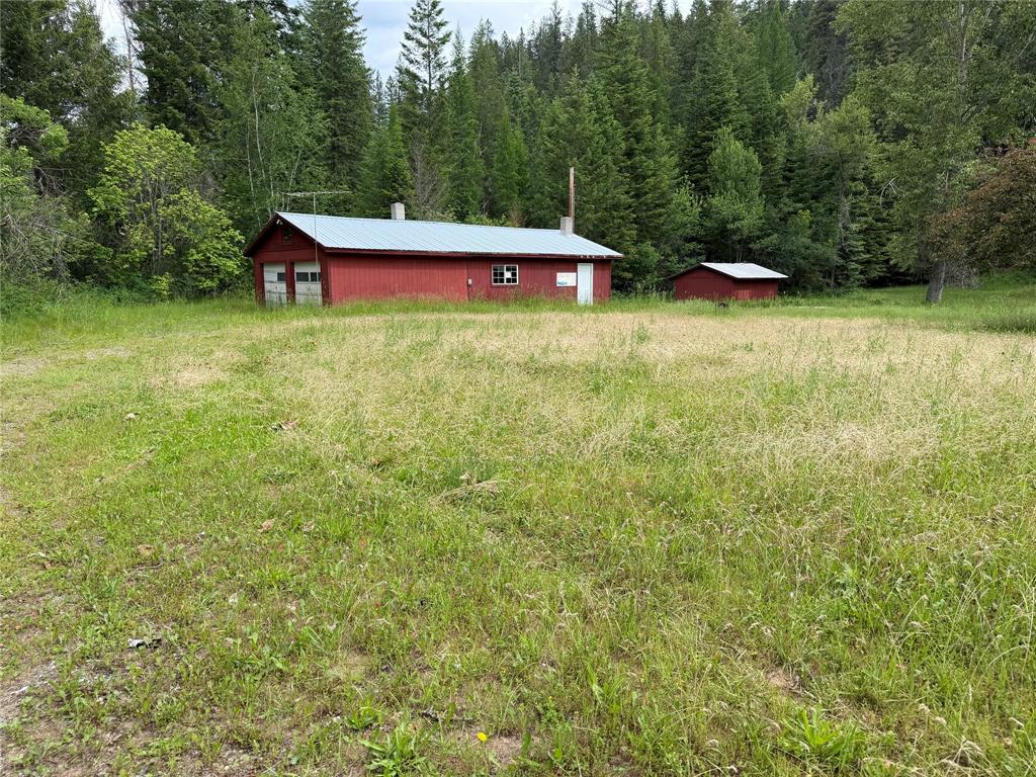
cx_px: 518
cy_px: 388
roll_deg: +0.4
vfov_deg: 56.8
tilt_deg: -9.0
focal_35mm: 24
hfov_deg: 71.6
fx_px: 718
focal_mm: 6.76
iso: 80
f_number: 1.78
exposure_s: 1/1464
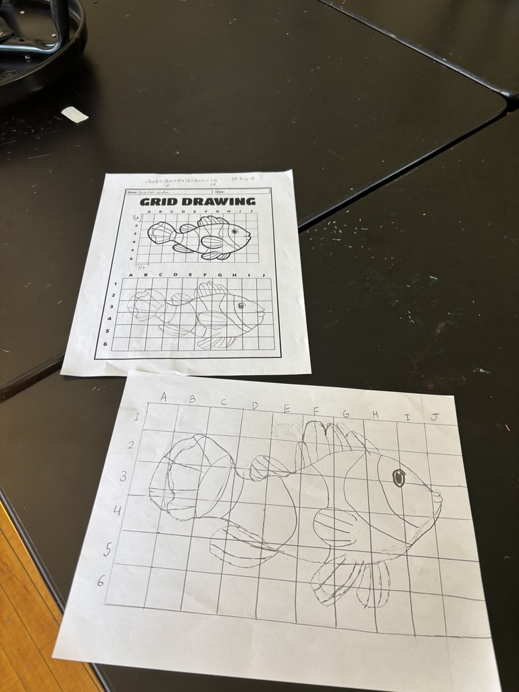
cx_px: 260
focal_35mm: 26
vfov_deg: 67.3
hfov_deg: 53.1
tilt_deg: -54.3
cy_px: 346
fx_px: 520
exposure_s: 1/121
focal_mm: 5.96
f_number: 1.6
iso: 80
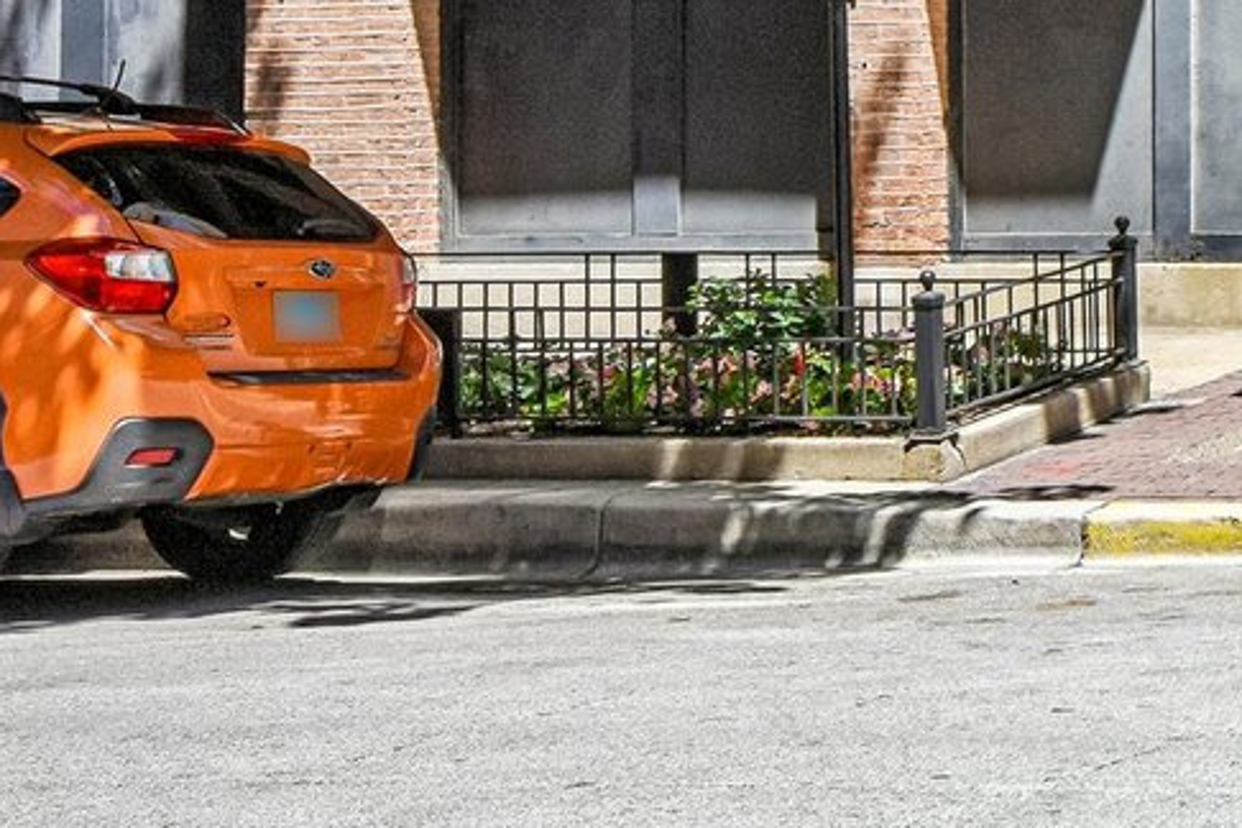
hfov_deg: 17.5
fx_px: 3450
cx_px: 2067
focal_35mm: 100
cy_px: -179
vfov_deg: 13.3
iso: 400
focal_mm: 20
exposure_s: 1/640
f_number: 8
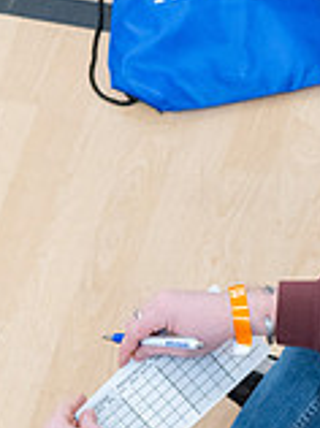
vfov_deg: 3.8
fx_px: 6402
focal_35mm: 518
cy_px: 335
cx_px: 452
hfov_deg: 2.9
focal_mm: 120
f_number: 4.5
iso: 1250
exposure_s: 1/250
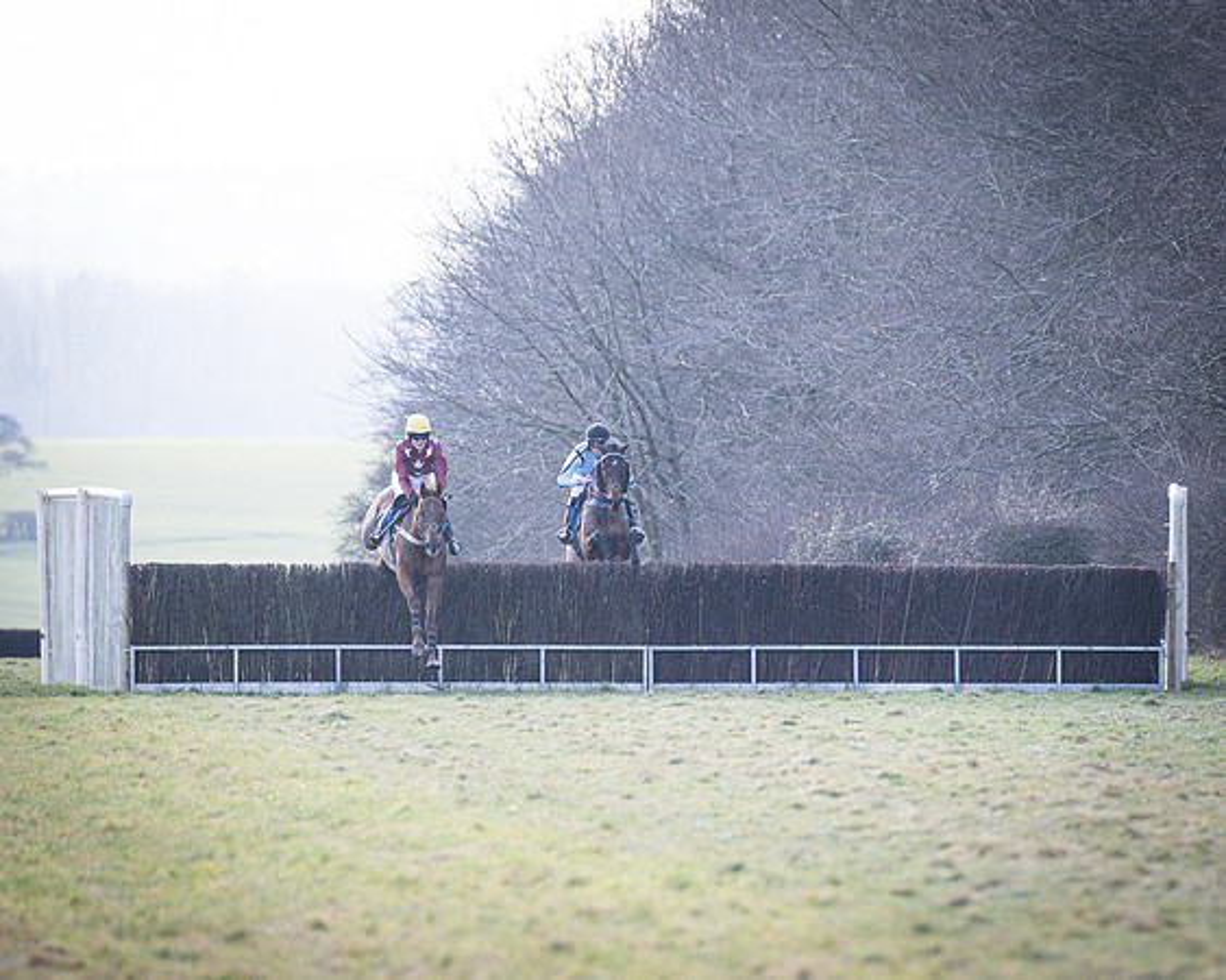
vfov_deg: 3.3
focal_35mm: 462
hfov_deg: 4.2
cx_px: 813
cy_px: 485
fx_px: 16768
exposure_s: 1/1600
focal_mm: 200
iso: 400
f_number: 3.2
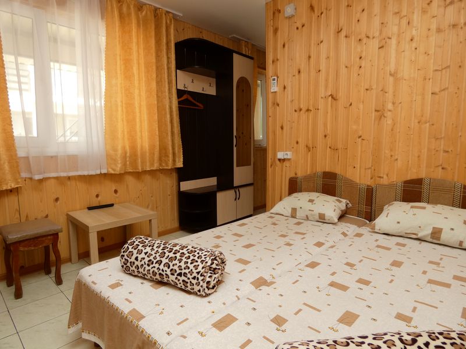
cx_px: 233
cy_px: 174
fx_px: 269
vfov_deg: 66.0
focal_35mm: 20
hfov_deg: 81.7
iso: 80
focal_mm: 3.6
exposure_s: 1/60
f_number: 2.8
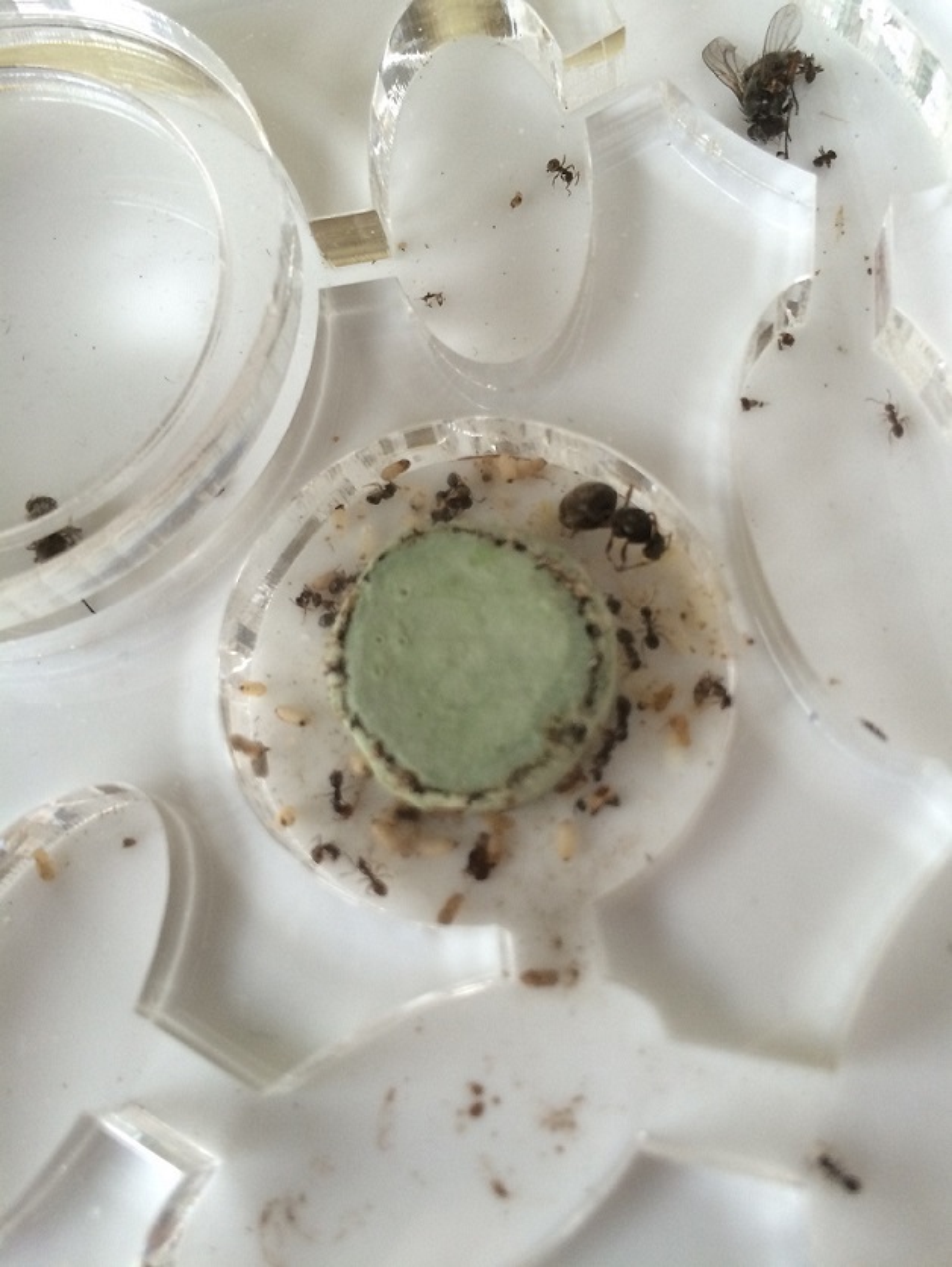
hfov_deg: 48.3
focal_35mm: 29
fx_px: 1062
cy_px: 634
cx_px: 476
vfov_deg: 61.6
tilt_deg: -74.2
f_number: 2.2
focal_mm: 4.15
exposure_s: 1/33
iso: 50
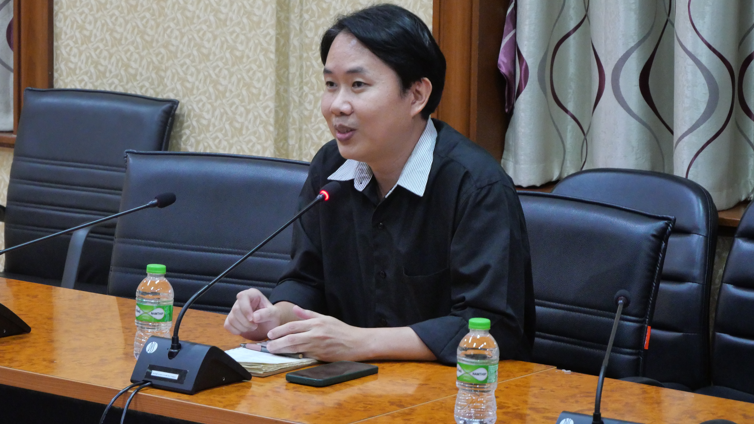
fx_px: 2479
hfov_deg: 17.3
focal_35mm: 124
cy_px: 197
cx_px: 376
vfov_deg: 9.8
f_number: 5.6
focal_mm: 57
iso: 3200
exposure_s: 1/30
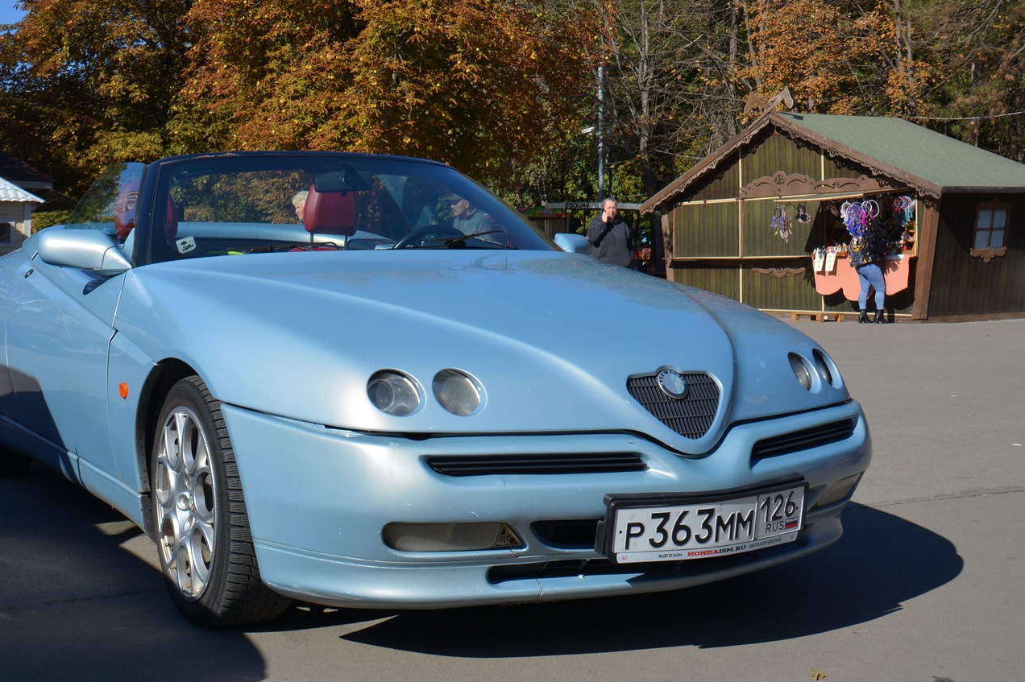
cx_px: 445
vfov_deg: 29.2
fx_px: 1309
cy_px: 310
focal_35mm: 46
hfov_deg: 42.7
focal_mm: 26
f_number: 9
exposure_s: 1/320
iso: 100
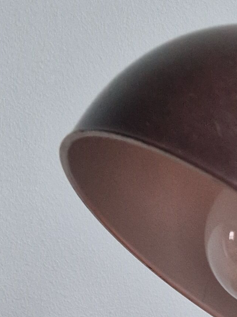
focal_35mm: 108
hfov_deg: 13.5
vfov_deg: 16.6
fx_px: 986
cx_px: 244
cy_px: 476
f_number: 1.8
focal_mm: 5.4
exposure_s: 1/33
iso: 640
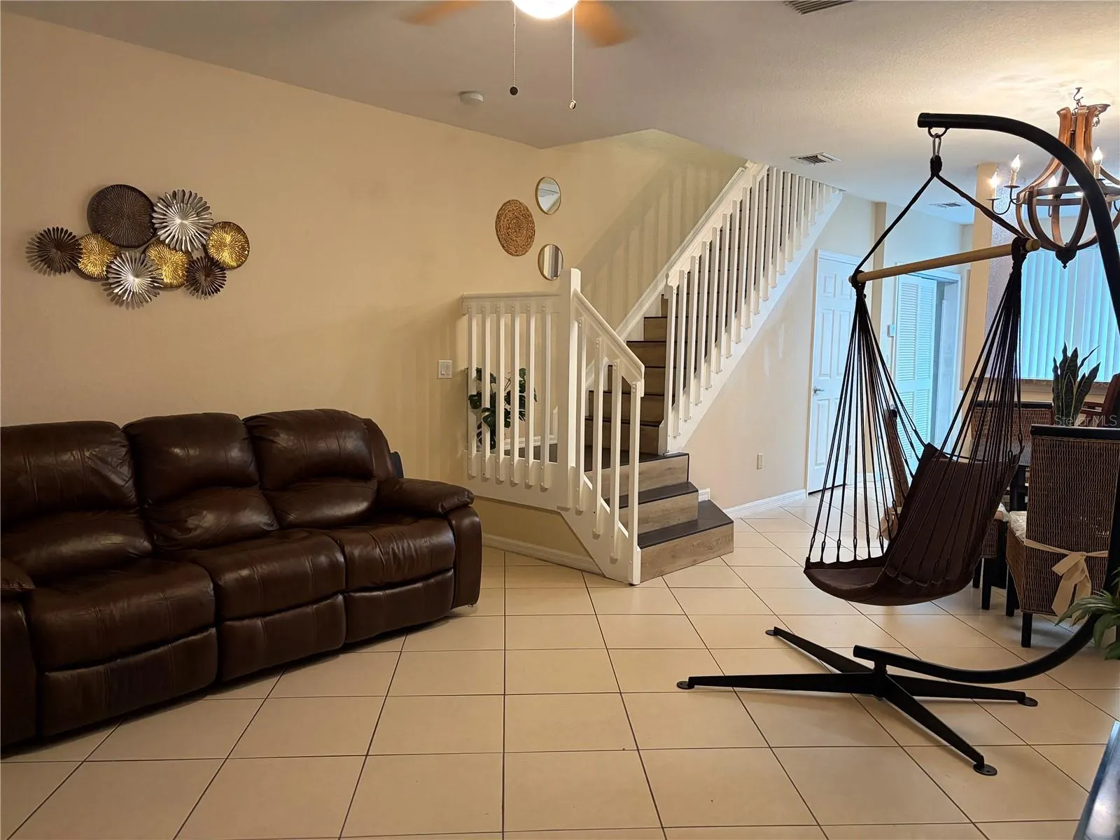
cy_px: 420
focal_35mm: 26
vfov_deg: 53.1
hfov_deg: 67.3
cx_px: 560
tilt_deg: -4.6
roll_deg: -1.0
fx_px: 841
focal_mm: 5.96
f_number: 1.6
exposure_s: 1/60
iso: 400
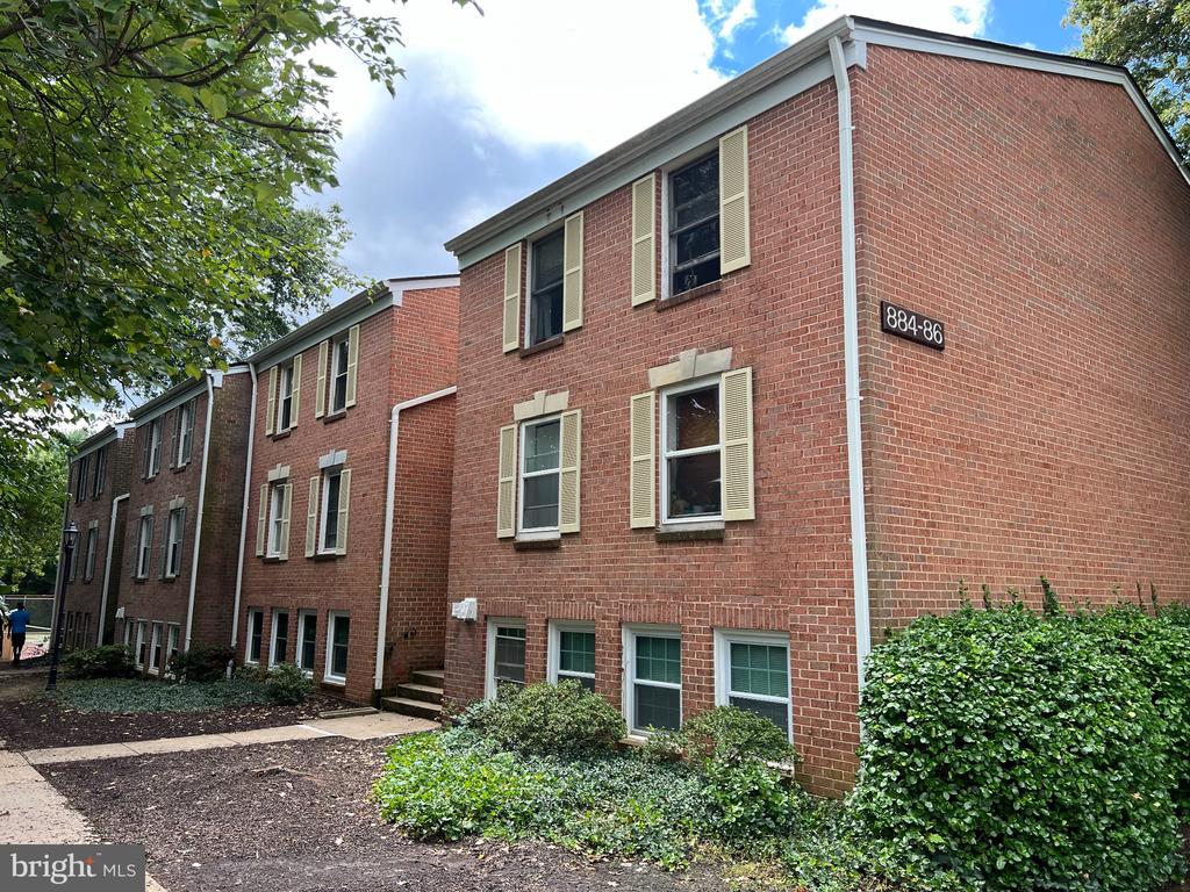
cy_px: 446
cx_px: 595
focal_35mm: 26
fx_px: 894
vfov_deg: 53.1
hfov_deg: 67.3
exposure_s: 1/621
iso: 50
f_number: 1.5
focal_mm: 5.7
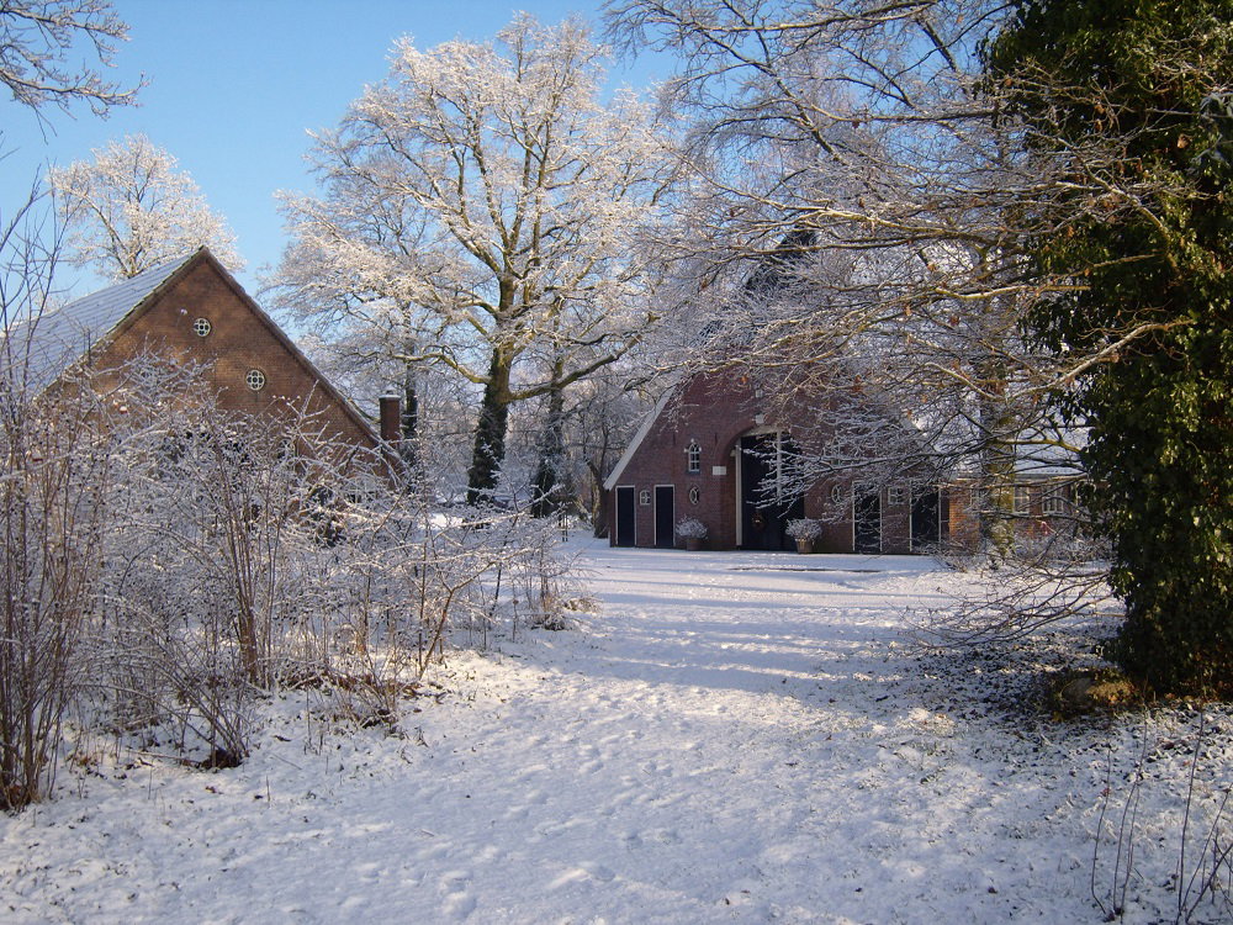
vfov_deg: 32.9
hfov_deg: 42.9
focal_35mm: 44
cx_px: 616
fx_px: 1567
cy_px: 462
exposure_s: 1/90
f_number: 7.9
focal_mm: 9.2
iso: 80
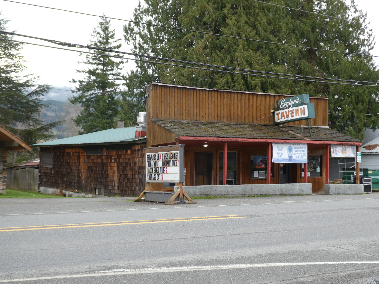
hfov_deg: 38.2
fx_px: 547
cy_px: 142
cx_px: 190
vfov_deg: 29.1
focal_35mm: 50
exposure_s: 1/80
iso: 125
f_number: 4.1
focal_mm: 9
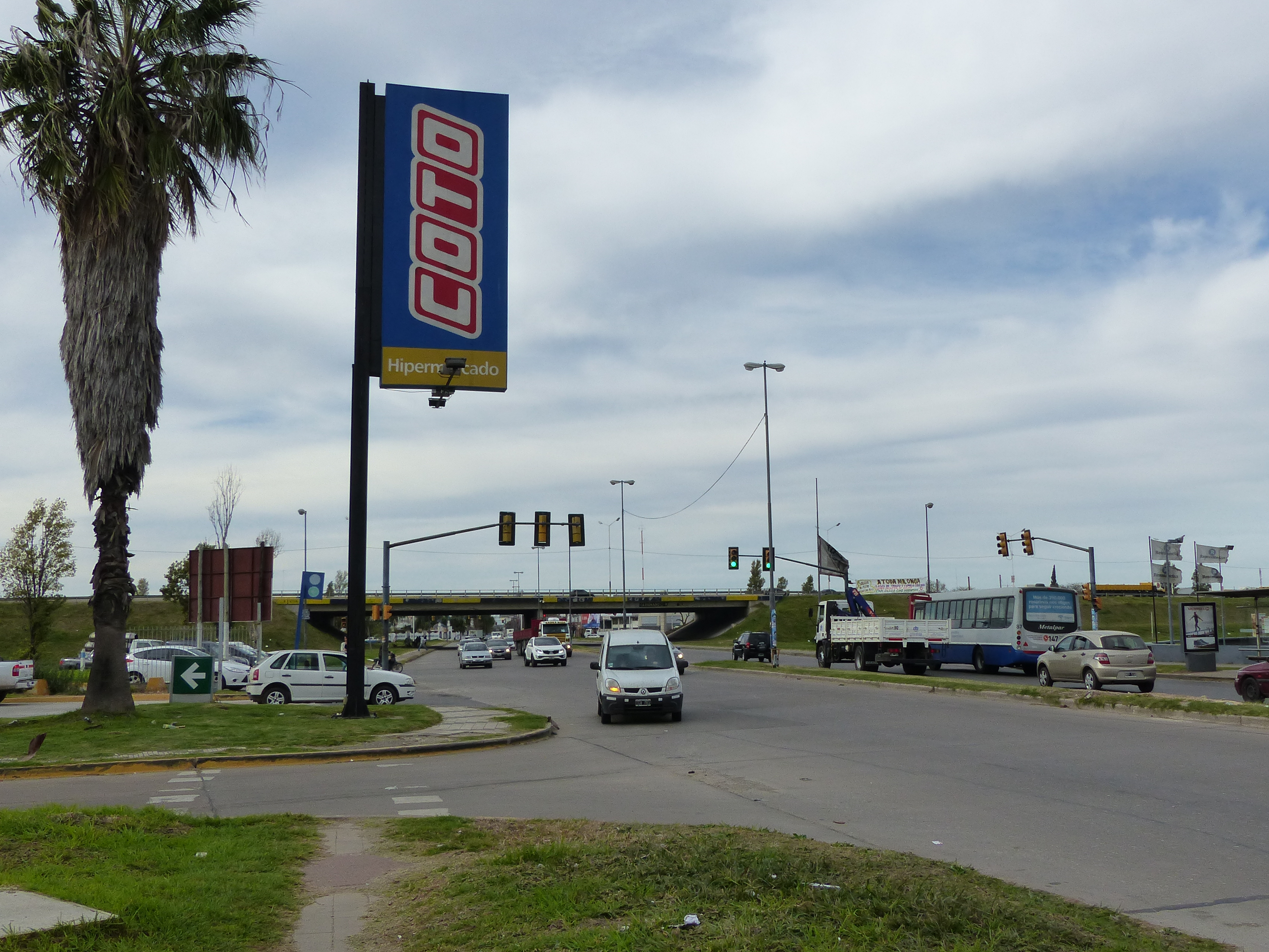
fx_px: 1246
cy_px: 473
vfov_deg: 41.8
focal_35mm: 34
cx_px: 684
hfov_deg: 53.9
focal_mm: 5.3
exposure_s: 1/1000
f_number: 4
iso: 160
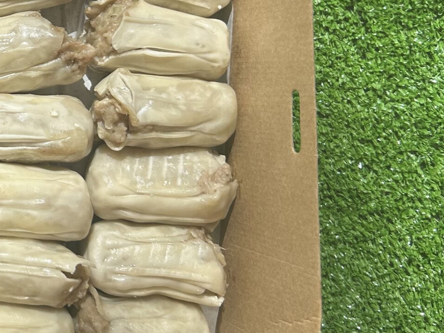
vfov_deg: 21.2
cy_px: 107
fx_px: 885
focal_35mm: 69
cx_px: -116
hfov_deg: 24.9
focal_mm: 5.7
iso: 50
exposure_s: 1/1531
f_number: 1.5
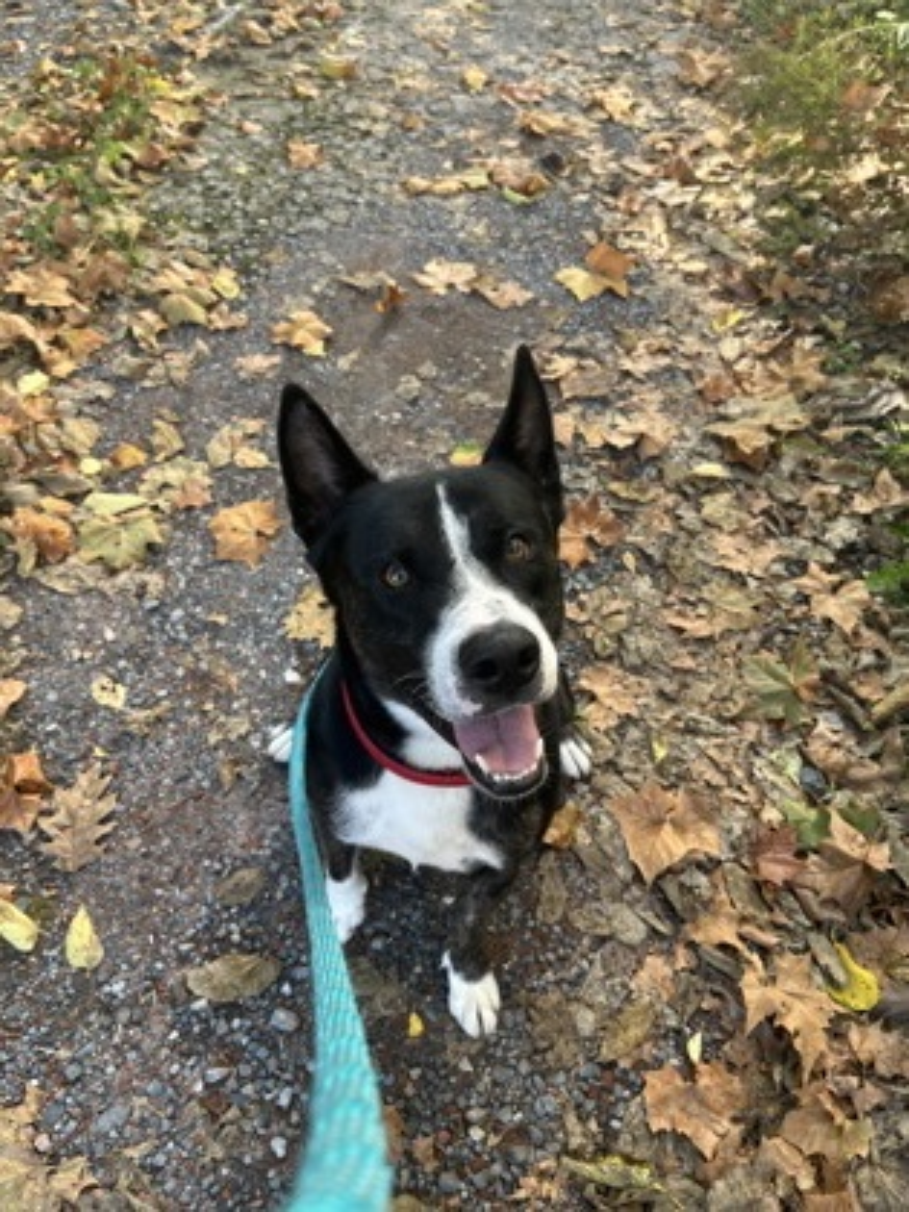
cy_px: 606
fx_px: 910
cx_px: 454
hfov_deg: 53.1
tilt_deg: -56.0
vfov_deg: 67.3
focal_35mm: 26
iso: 32
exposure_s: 1/144
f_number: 1.6
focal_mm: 5.1
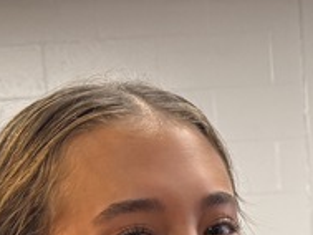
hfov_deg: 14.0
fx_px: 1176
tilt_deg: -9.5
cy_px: 596
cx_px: 498
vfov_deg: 9.8
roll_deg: +1.1
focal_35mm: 130
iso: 125
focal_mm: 6.76
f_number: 1.78
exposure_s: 1/60
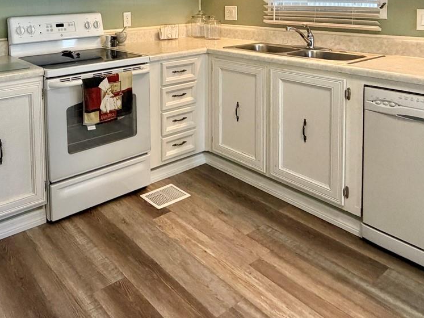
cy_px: 15
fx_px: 367
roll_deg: +1.7
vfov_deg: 41.9
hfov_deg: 55.9
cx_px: 87
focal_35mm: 30
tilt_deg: -3.1
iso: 320
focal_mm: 2.22
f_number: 2.2
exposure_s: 1/60
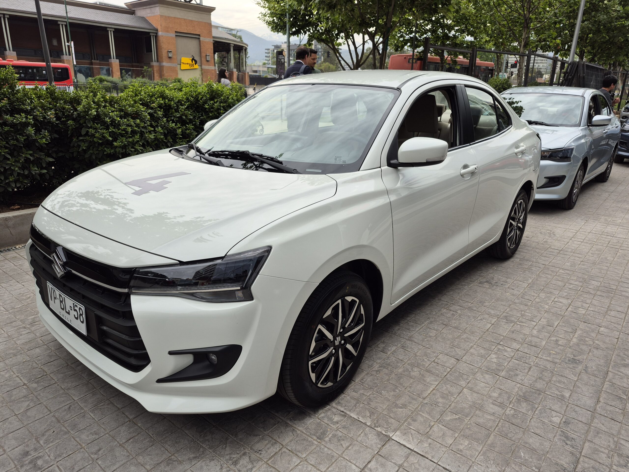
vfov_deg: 58.9
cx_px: 314
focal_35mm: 23
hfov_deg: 73.9
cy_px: 236
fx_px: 418
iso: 25
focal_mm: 5.4
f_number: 1.8
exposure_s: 1/762
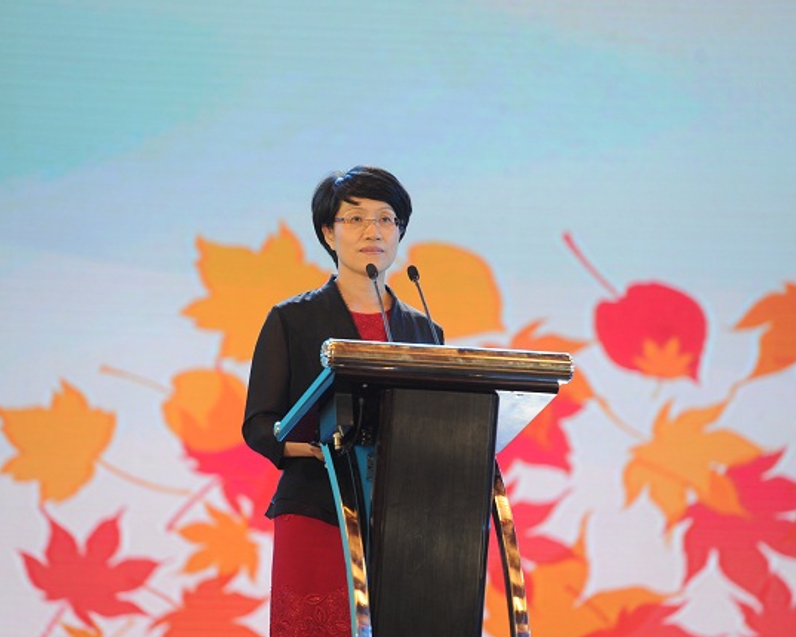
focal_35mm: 227
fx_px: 5350
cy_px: 318
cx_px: 382
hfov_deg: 8.5
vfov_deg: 6.8
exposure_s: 1/160
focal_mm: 200
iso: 1000
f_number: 4
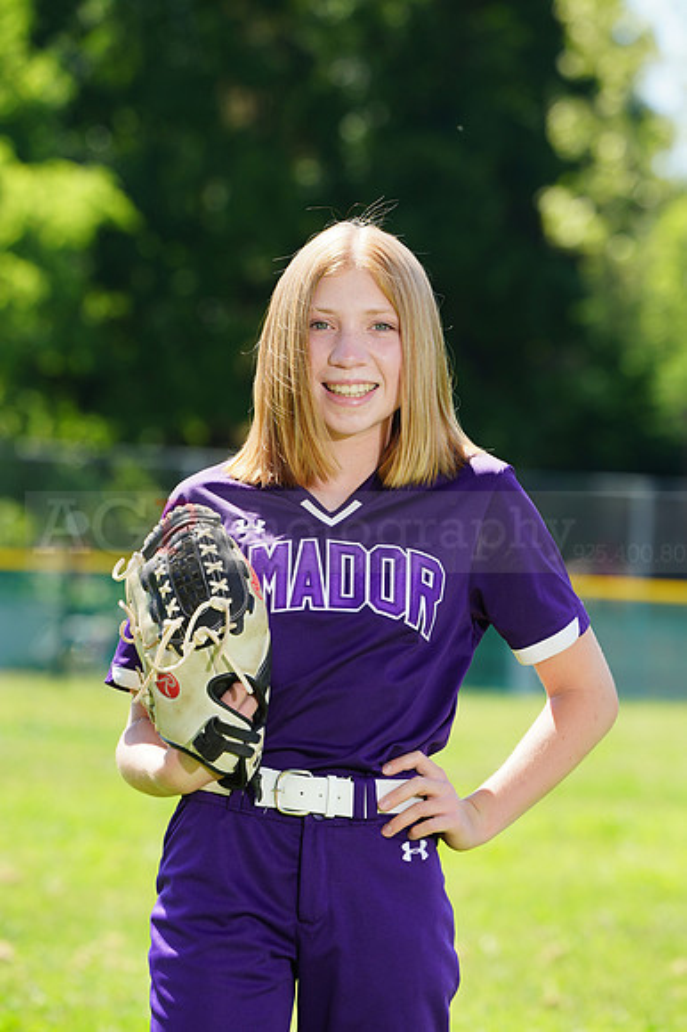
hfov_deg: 4.6
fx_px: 8597
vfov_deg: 6.9
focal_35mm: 300
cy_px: 516
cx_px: 344
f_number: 10
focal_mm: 300
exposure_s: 1/160
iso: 200
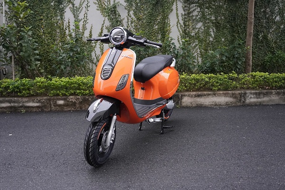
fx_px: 237
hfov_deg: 61.9
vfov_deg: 43.6
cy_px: 95
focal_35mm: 30
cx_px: 142
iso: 2500
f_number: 4
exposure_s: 1/160
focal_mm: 20
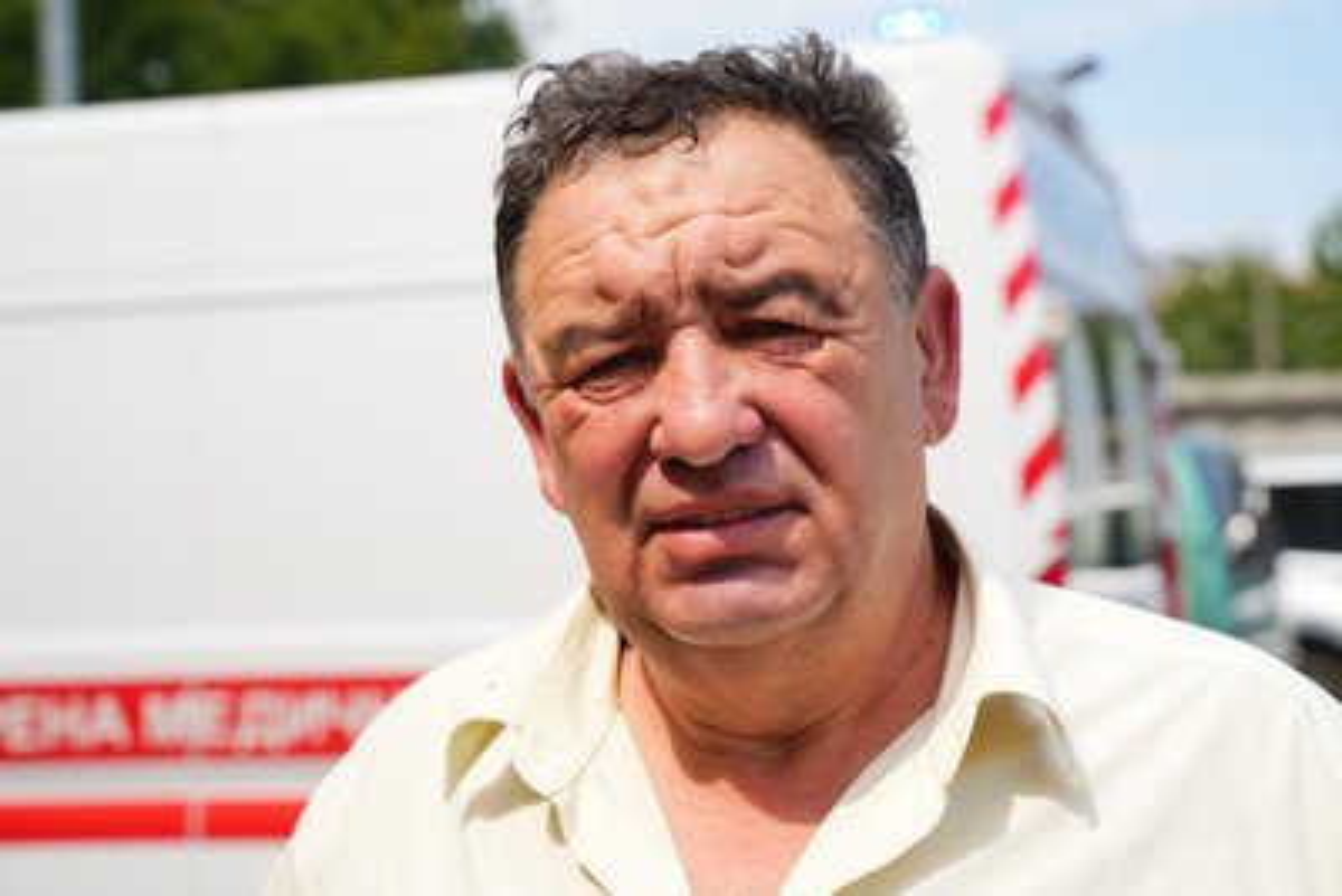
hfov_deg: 31.4
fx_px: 2387
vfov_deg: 21.3
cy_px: 448
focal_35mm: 64
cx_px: 671
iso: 100
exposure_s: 1/320
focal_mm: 64
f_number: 6.3
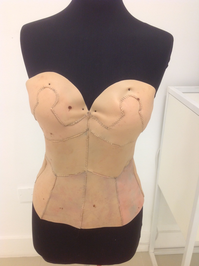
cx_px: 100
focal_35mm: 35
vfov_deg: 52.7
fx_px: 269
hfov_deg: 40.6
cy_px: 133
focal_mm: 4.28
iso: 64
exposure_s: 1/17
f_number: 2.4
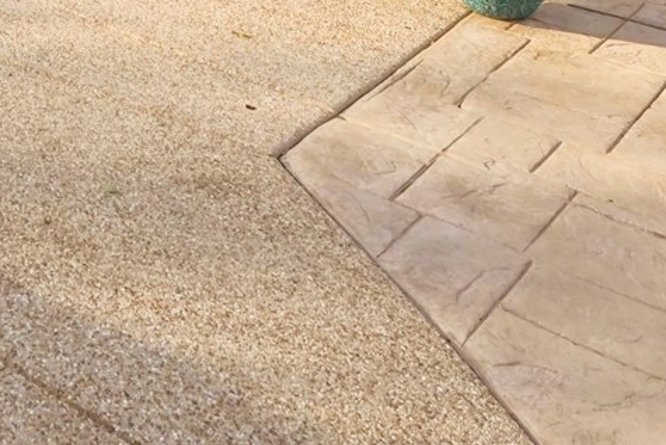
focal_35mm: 64
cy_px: -477
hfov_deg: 27.3
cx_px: -152
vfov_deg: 16.0
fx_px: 1184
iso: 640
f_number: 9
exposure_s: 1/640
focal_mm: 14
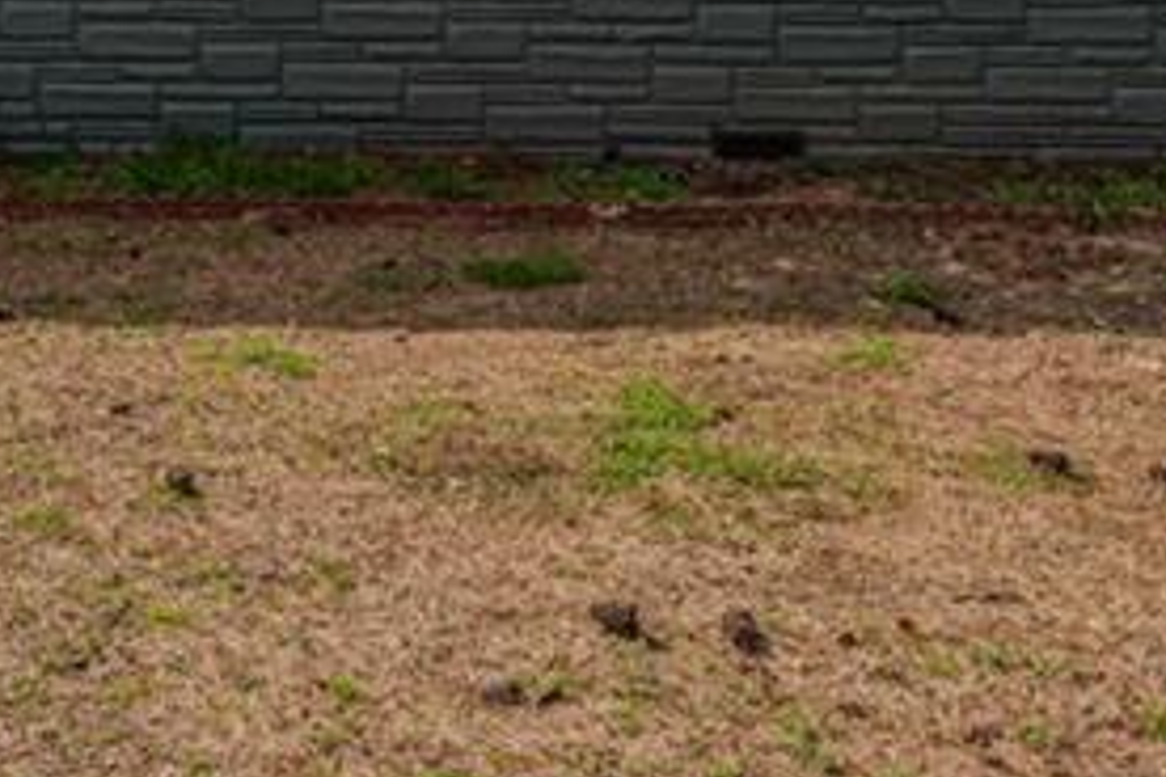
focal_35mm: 52
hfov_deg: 36.2
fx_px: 1684
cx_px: 148
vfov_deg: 24.0
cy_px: -112
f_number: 8
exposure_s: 1/1600
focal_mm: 14
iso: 400
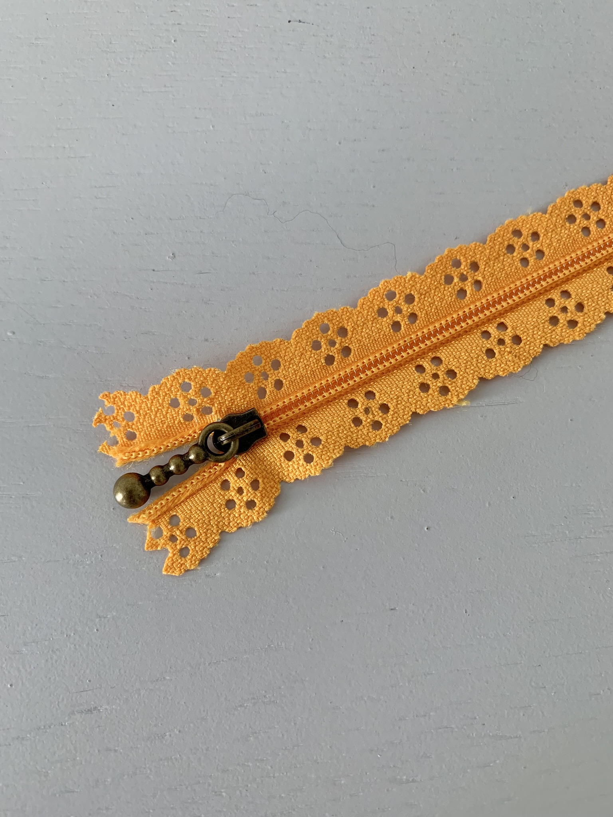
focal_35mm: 26
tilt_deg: -79.4
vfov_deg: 67.3
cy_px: 408
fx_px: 614
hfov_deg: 53.1
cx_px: 306
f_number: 1.8
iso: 100
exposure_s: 1/71
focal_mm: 4.25
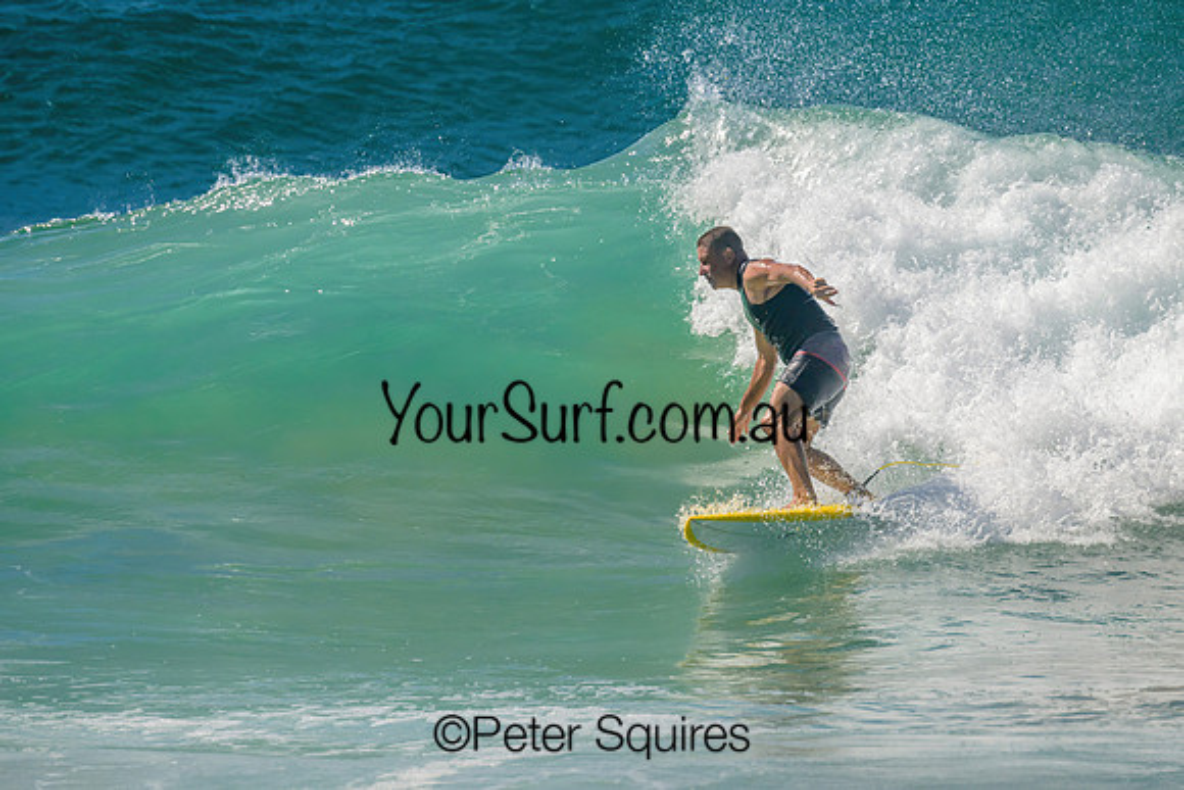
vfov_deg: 2.1
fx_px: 21716
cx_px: 617
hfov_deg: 3.1
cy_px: 373
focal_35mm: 660
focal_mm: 560
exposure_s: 1/2000
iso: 450
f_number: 11
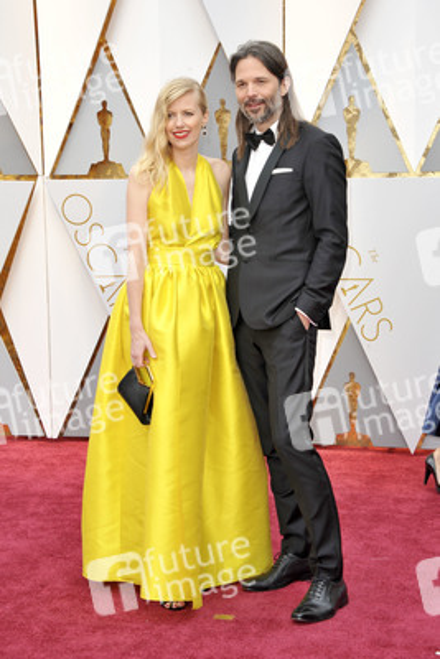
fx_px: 1319
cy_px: 330
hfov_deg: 18.9
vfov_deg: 28.1
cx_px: 220
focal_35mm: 72
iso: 1000
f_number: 7.1
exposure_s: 1/250
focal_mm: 72
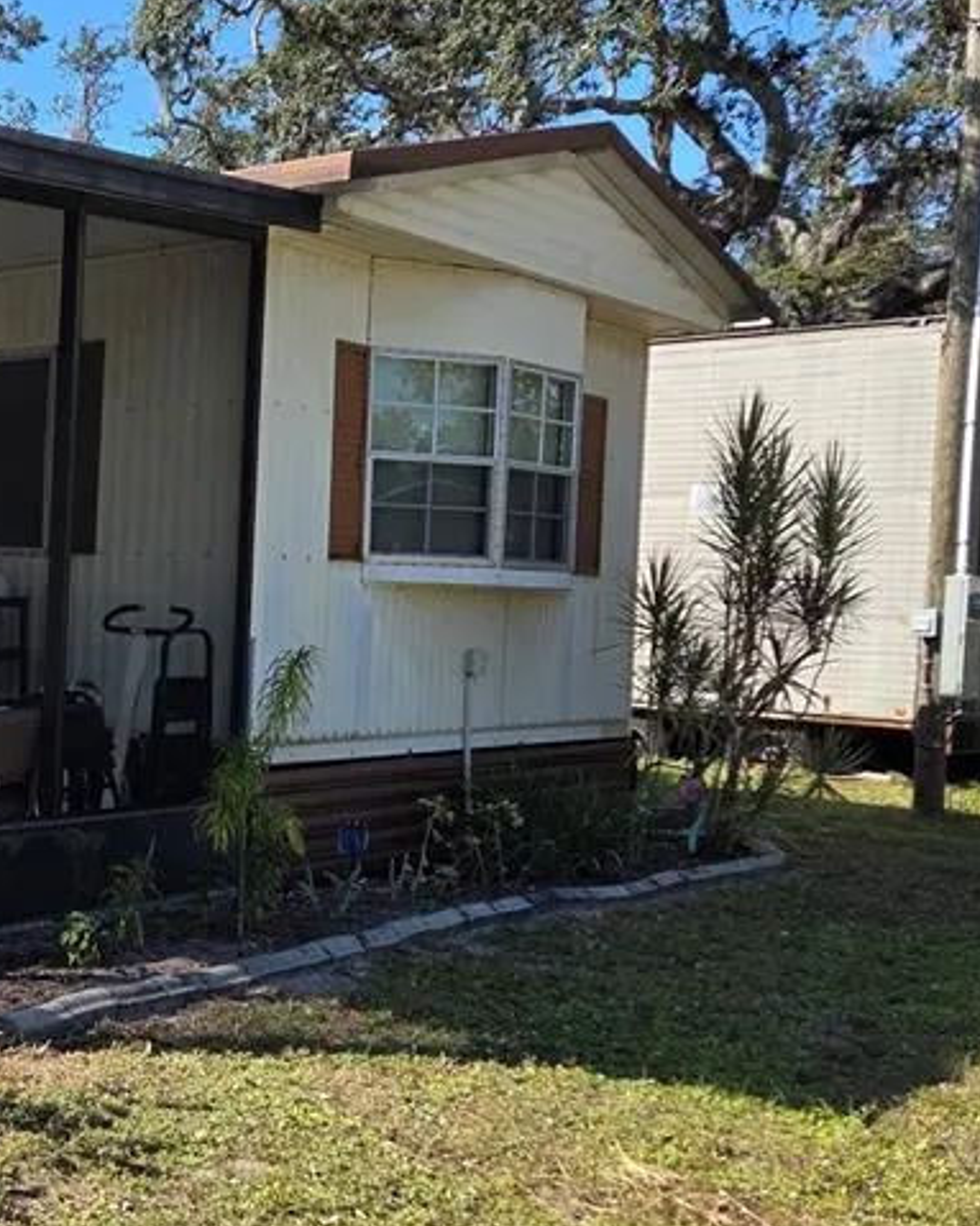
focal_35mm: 48
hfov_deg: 28.5
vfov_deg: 38.8
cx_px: -100
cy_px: 584
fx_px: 1741
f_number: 1.8
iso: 80
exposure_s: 1/2715
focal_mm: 5.4
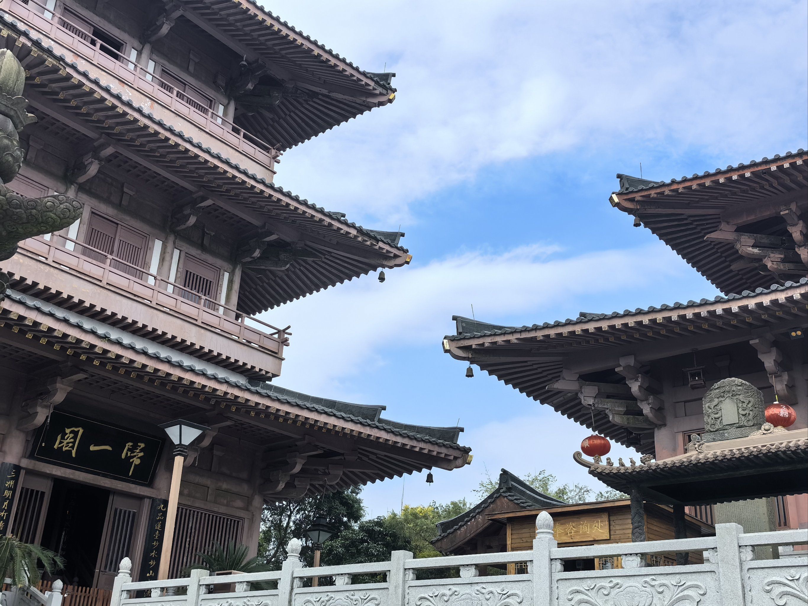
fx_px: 910
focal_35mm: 39
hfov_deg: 47.9
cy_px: 303
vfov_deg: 36.8
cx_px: 404
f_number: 2
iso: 50
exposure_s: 1/2500
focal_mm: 6.35
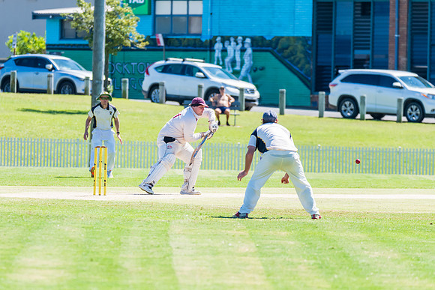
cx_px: 178
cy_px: 143
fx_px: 4565
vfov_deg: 3.6
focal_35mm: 378
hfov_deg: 5.5
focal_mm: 320
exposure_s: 1/2000
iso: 640
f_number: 6.3
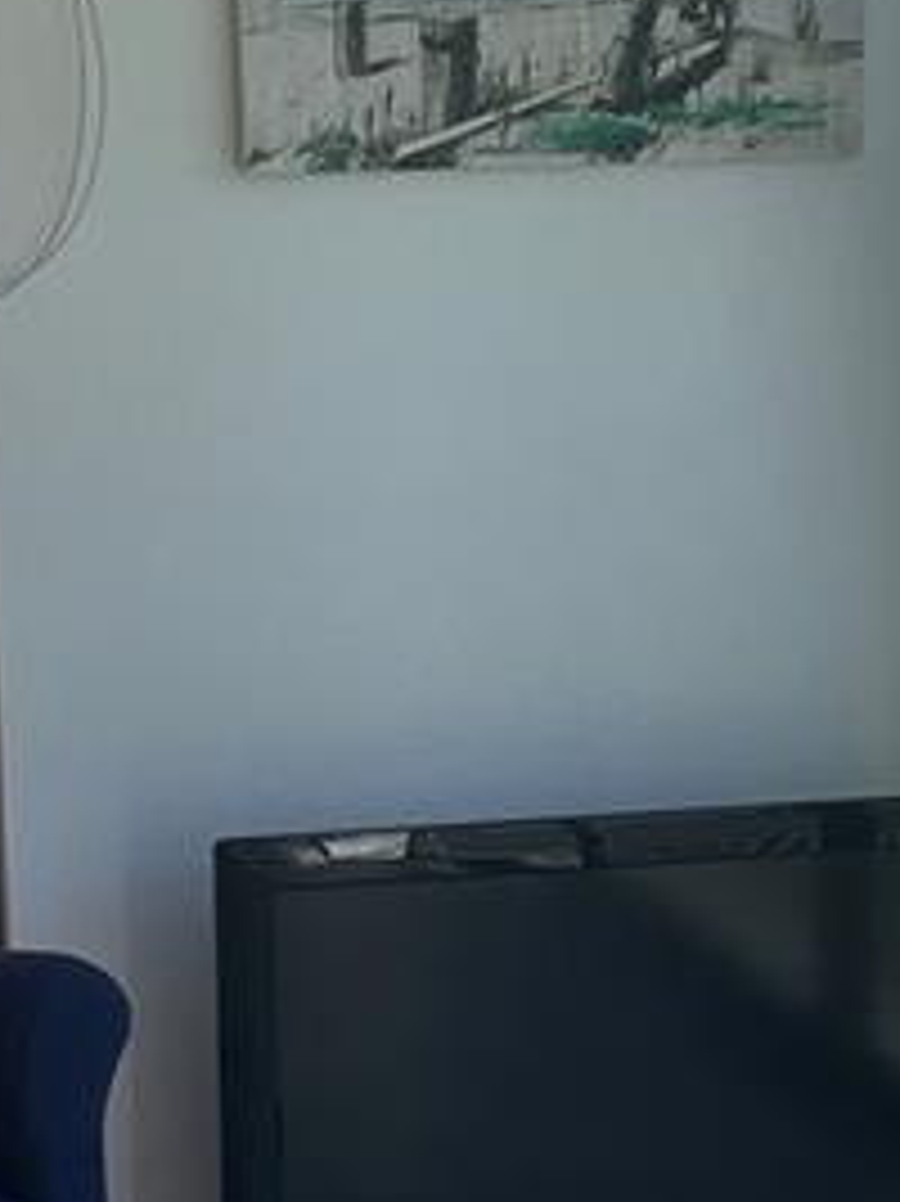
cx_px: 729
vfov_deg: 16.8
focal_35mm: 117
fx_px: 4059
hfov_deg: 12.6
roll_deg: -0.8
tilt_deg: -12.9
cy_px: 833
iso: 32
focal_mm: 4.2
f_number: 1.6
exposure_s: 1/1383
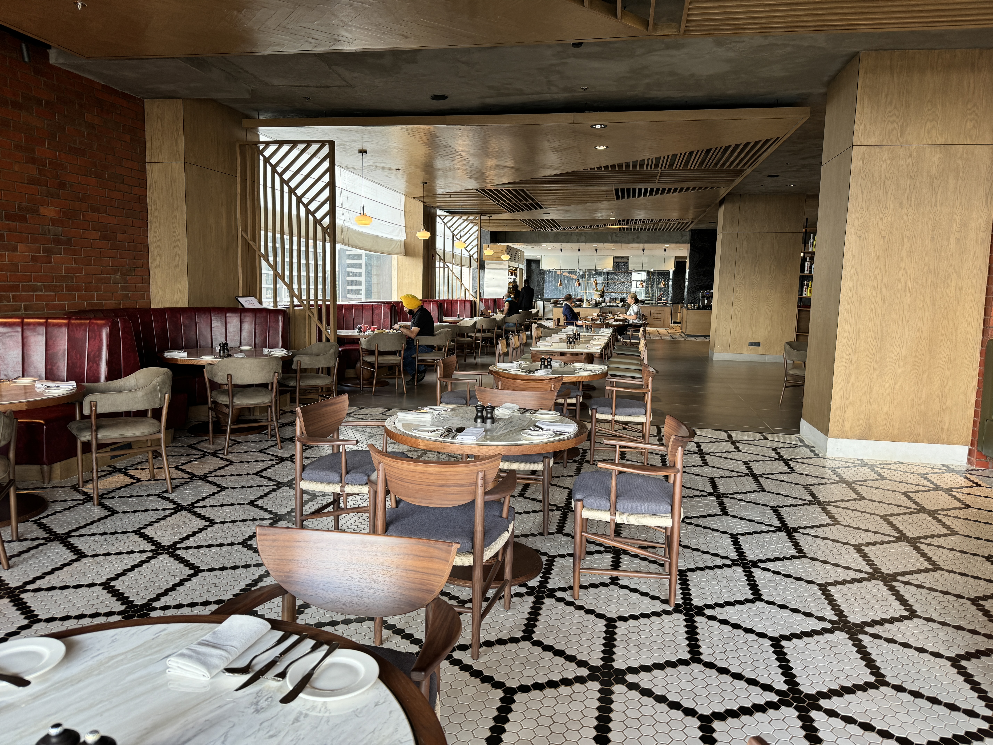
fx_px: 688
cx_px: 496
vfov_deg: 56.8
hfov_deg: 71.6
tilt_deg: -7.2
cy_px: 372
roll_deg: -0.6
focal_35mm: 24
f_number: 1.78
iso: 100
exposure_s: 1/121
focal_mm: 6.86
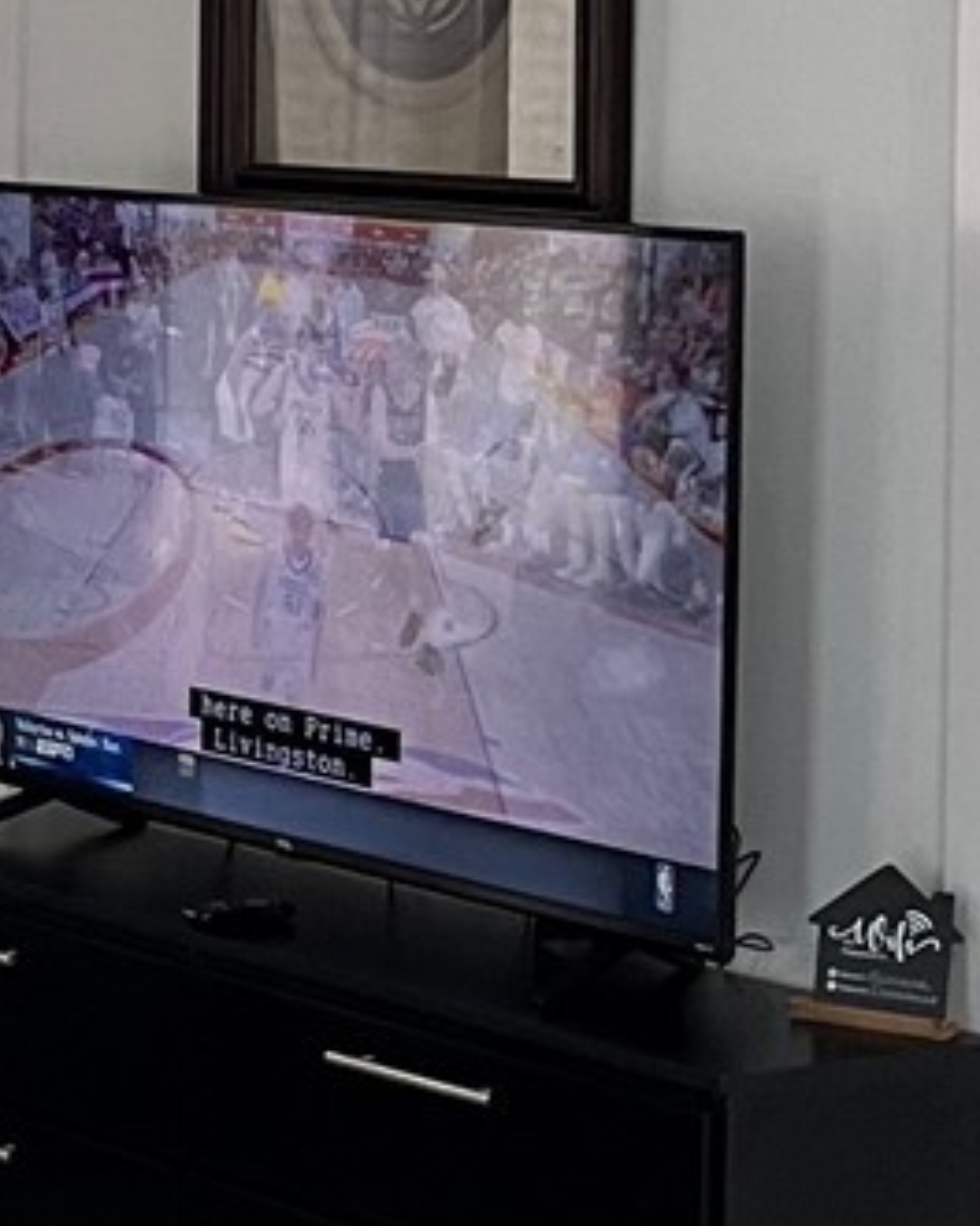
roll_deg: -2.0
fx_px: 4459
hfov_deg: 11.8
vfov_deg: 15.4
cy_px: -11
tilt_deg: +1.1
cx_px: -650
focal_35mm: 123
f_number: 1.6
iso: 125
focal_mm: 5.1
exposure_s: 1/60
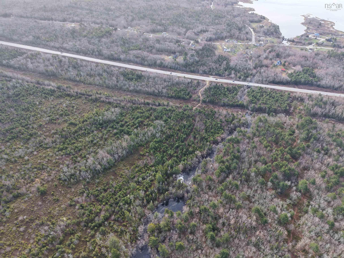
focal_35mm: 24
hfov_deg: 71.6
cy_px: 129
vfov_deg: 56.8
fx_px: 239
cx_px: 172
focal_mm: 8.67
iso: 190
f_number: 1.8
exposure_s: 1/725
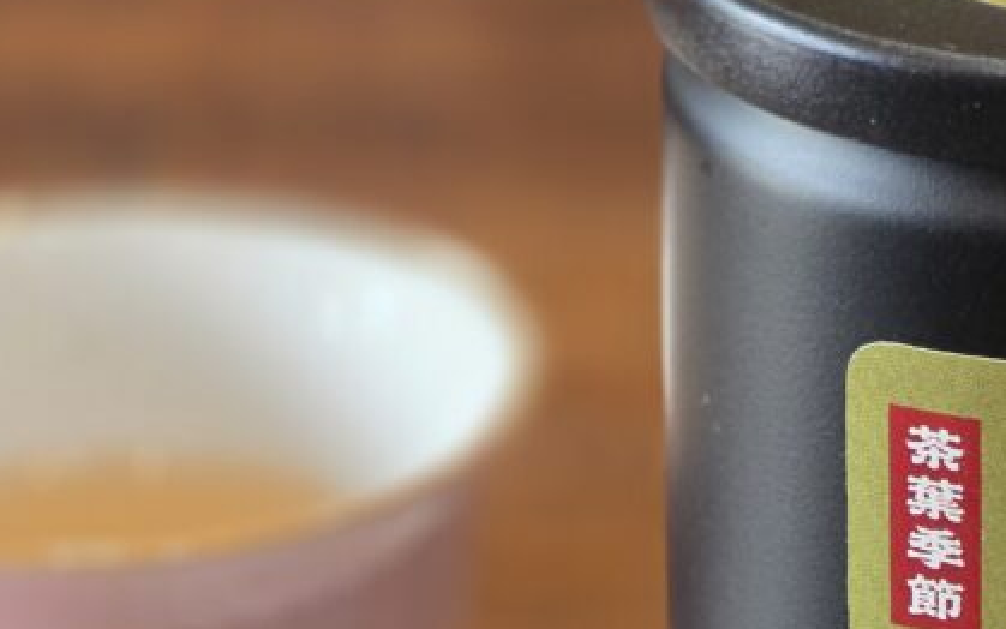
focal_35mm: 298
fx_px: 8171
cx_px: 797
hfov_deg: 7.0
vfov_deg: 4.4
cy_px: 466
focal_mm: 18.6
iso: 500
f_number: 3.4
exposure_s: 1/120
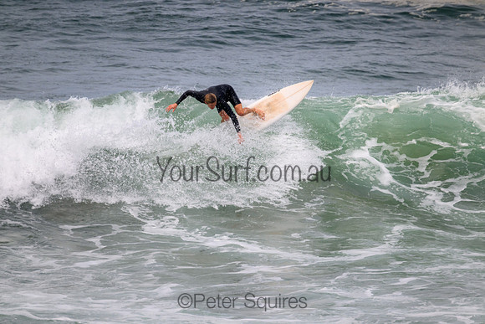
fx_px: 10780
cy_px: 162
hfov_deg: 2.6
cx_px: 242
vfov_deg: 1.7
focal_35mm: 800
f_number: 11
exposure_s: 1/2000
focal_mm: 800
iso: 900
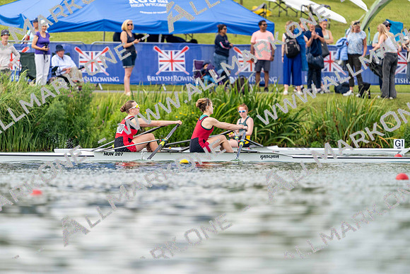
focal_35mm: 600
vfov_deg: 2.3
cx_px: 205
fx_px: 6835
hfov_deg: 3.4
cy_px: 137
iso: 800
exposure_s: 1/1600
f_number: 6.3
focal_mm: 600
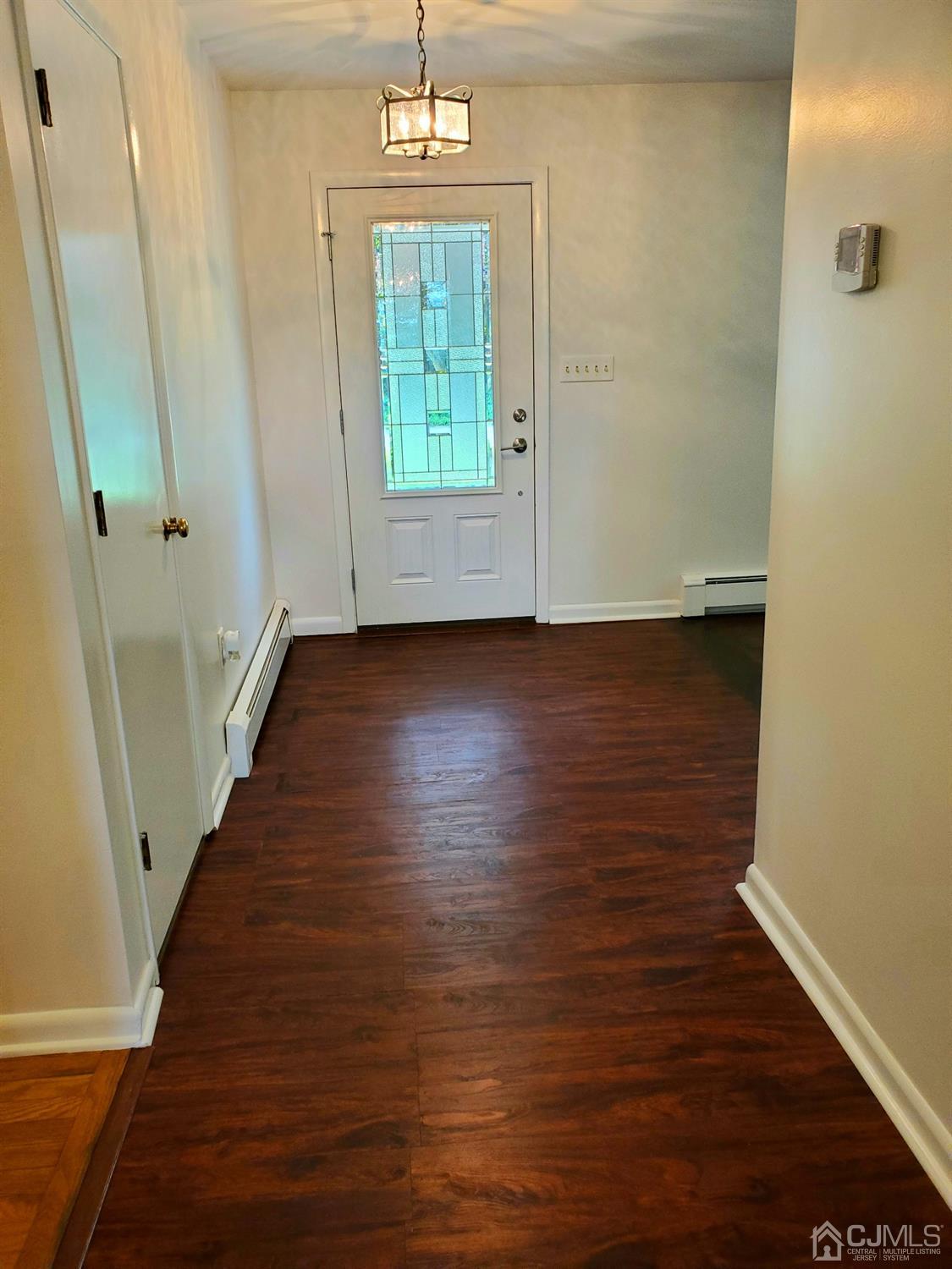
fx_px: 953
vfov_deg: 67.3
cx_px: 476
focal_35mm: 26
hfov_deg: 53.1
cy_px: 634
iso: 200
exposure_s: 1/59
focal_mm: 4.3
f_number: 2.4
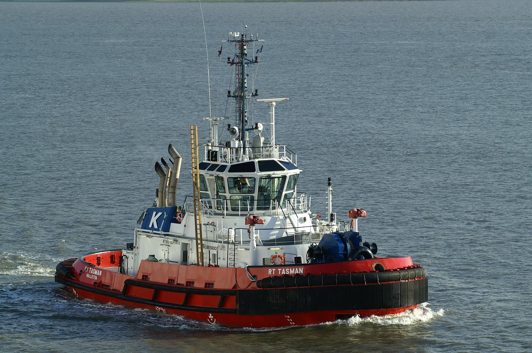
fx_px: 2988
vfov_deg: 6.8
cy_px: 176
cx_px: 266
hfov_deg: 10.2
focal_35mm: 202
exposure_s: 1/320
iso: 100
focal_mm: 135
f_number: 6.3
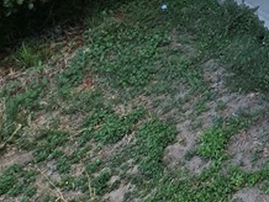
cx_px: 442
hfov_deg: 22.9
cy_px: -175
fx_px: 475
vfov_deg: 18.2
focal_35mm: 61
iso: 50
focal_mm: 2.2
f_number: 2.2
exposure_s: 1/492
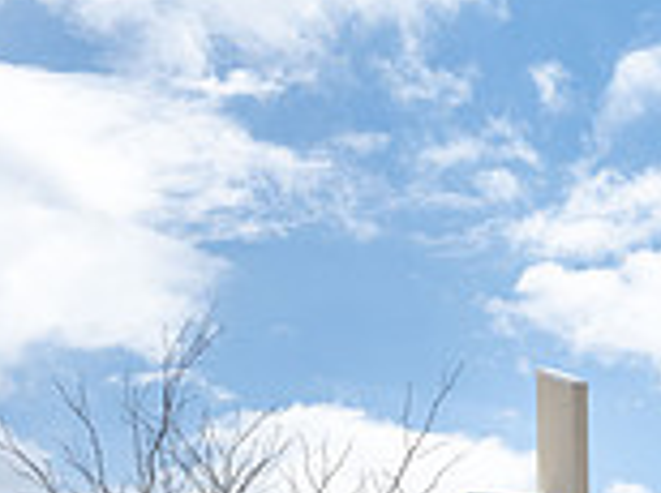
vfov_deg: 12.8
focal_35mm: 109
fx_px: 2078
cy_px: 765
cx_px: 571
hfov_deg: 17.8
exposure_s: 1/320
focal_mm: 30
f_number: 8
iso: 80
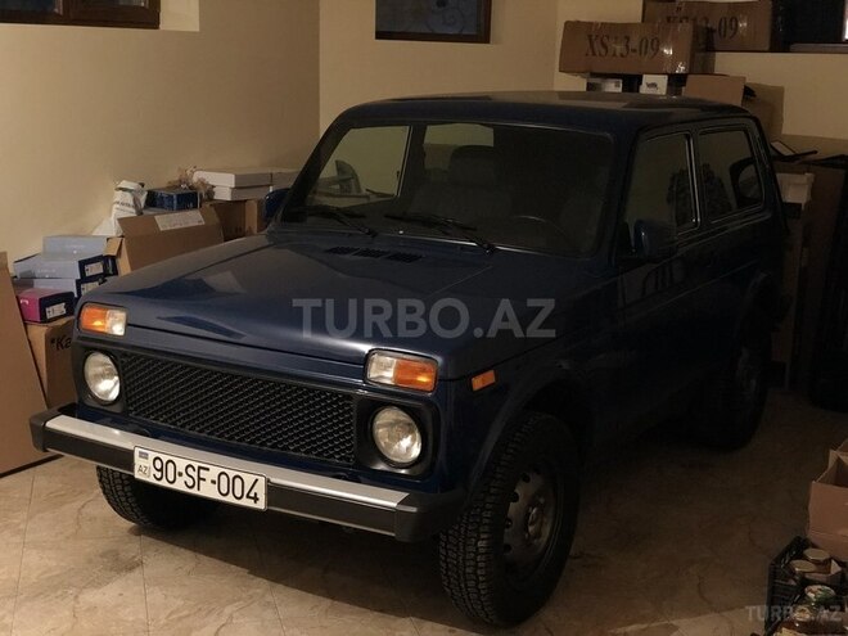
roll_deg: -0.8
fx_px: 1274
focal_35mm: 52
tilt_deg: -11.0
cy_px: 318
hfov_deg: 36.8
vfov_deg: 28.0
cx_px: 424
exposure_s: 1/9
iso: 160
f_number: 2.4
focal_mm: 6
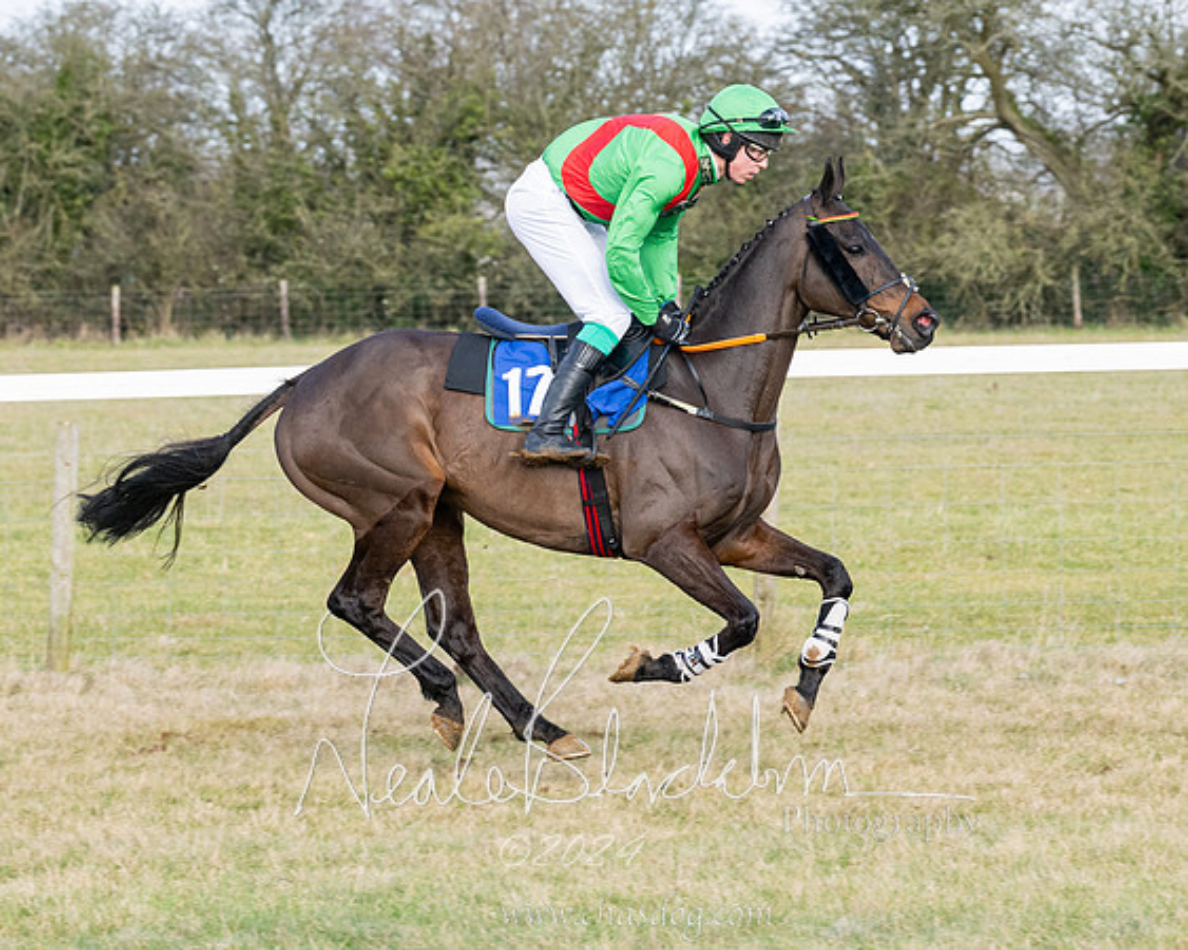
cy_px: 530
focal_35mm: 197
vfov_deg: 7.9
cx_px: 696
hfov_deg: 9.8
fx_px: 6909
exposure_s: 1/800
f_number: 5
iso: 400
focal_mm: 91
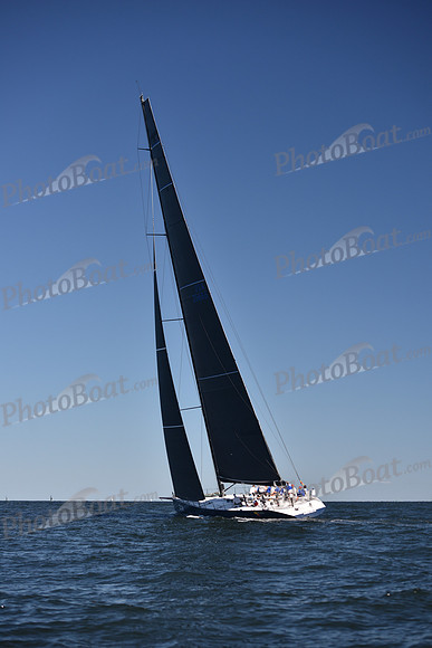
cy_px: 324
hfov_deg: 19.5
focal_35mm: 70
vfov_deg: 28.8
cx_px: 216
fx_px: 1259
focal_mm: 70
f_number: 4
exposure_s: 1/1000
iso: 200
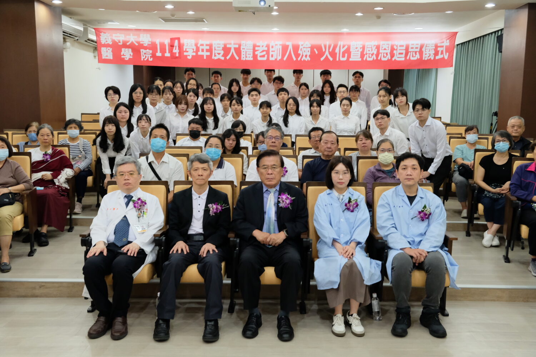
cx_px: 268
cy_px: 178
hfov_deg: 54.4
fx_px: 521
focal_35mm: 35
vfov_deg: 37.9
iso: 4000
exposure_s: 1/125
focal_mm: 23.3
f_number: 4
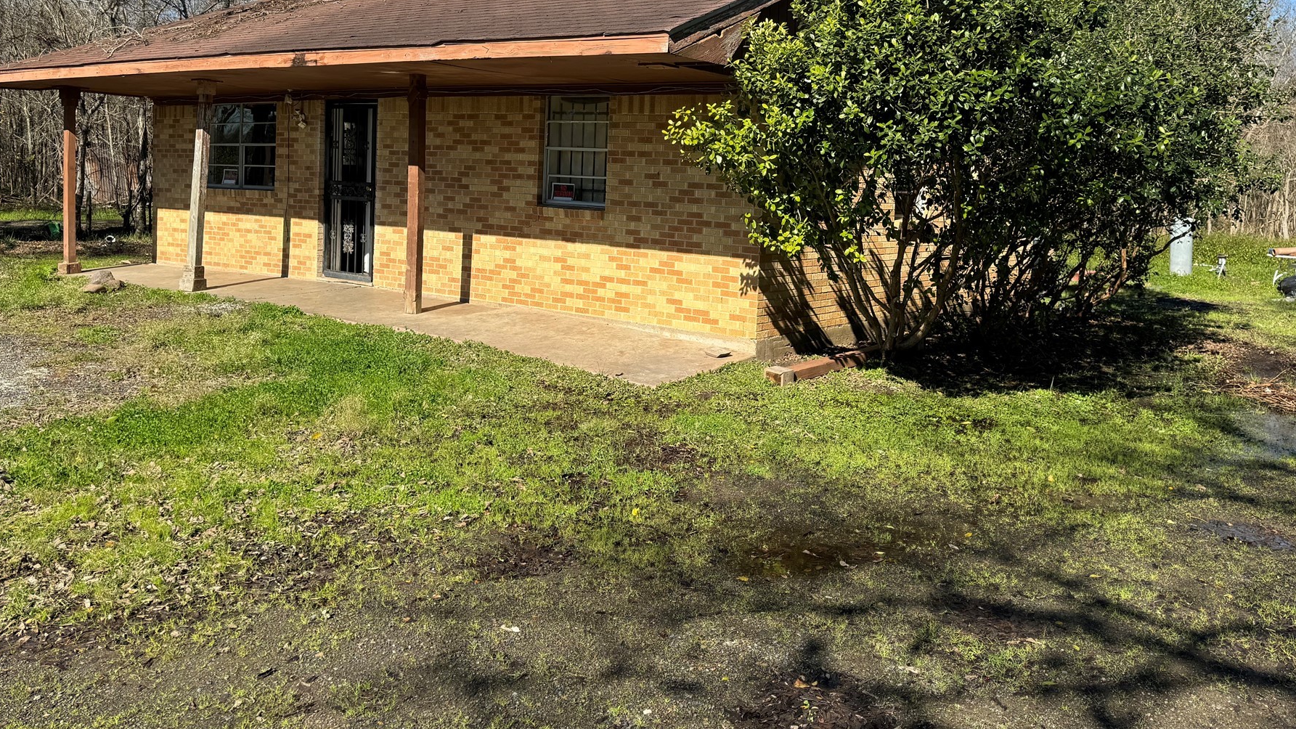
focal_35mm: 30
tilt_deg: -3.2
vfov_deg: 38.4
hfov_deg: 64.1
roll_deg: -2.4
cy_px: 229
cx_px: 733
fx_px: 1031
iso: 80
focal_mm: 6.86
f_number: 1.78
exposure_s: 1/2710
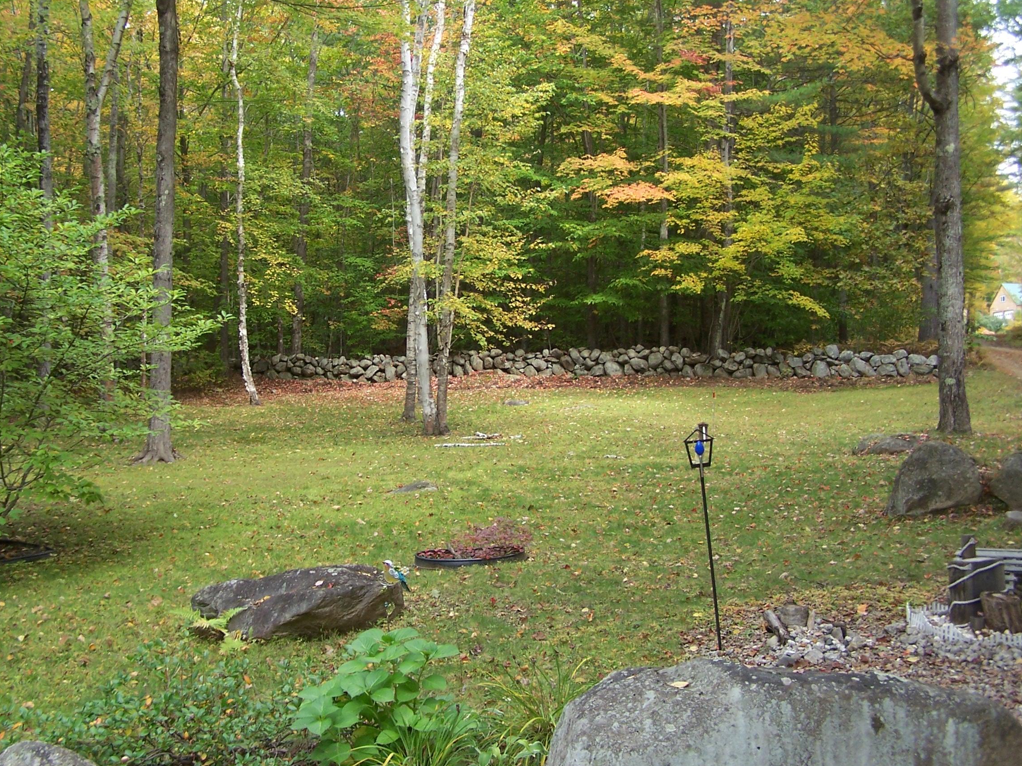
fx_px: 1270
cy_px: 356
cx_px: 445
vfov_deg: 33.6
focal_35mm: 43
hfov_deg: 43.8
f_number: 2.8
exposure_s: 1/90
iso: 80
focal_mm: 6.3
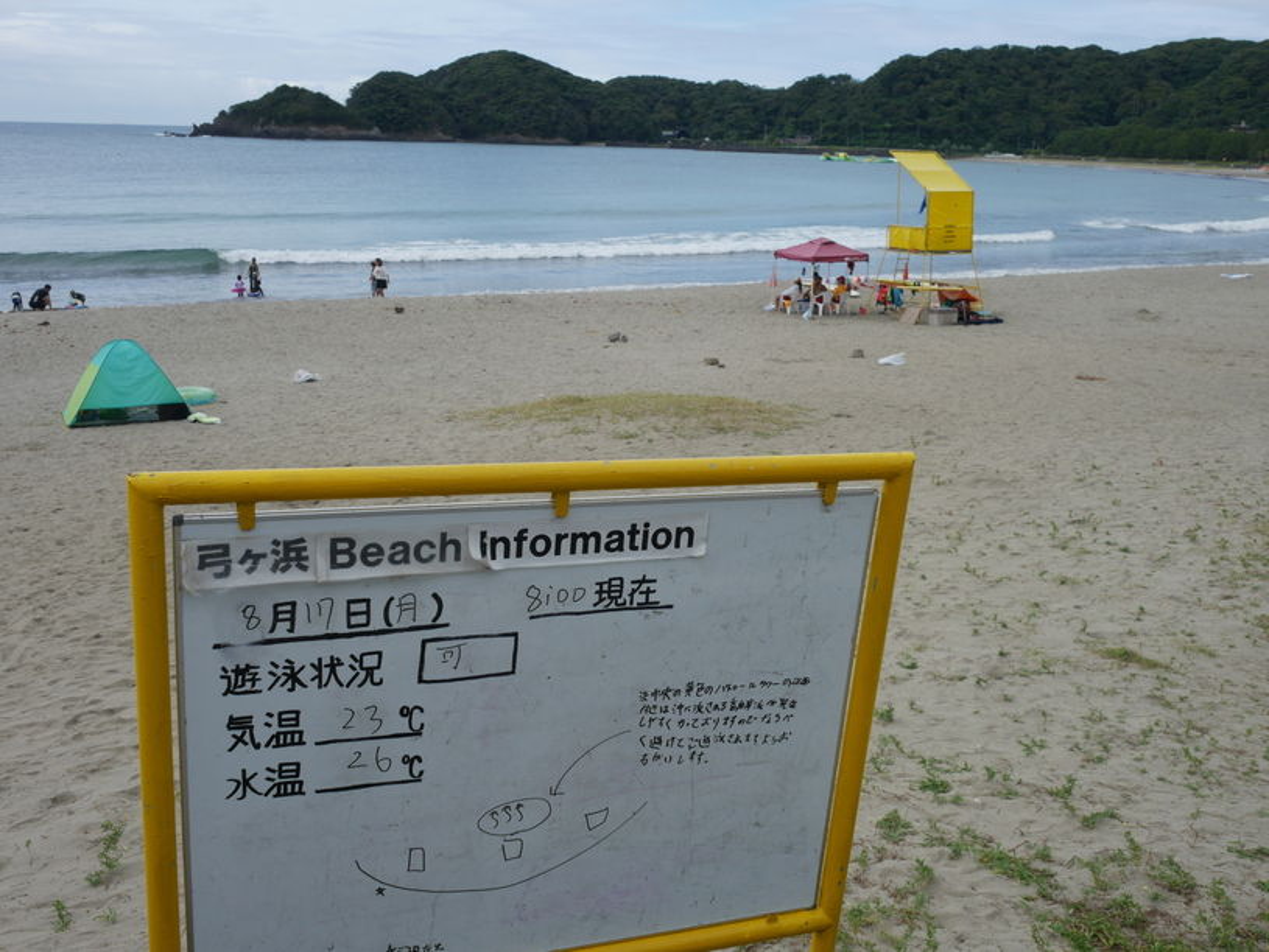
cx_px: 634
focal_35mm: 34
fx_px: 1247
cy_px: 476
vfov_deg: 41.8
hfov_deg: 53.9
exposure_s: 1/500
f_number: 8
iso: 200
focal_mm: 17
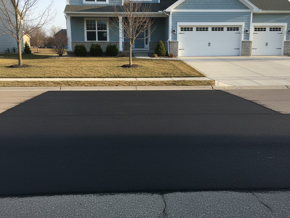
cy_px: 109
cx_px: 145
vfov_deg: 56.8
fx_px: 201
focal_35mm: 24
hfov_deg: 71.6
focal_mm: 6.8
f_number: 1.68
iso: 53
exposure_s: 1/127
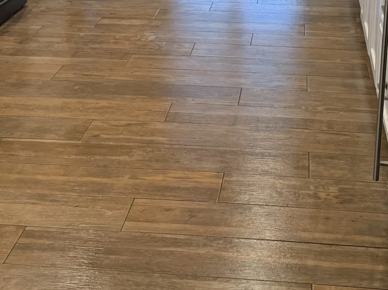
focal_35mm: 70
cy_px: -51
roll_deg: -1.3
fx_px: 784
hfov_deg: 27.7
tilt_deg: -11.2
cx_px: 239
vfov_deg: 19.8
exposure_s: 1/60
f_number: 1.78
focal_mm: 6.76
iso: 200
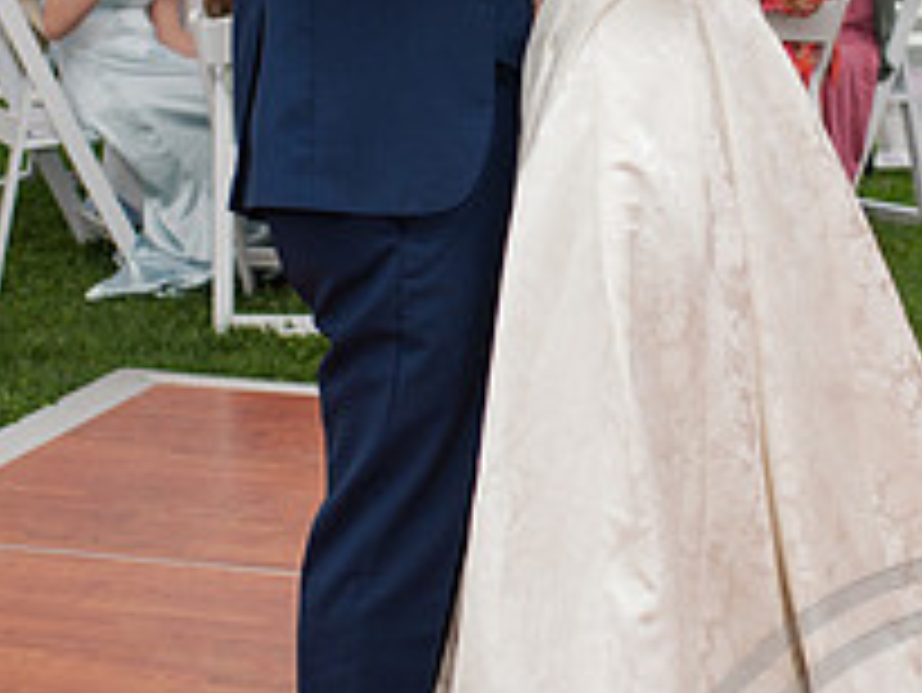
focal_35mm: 111
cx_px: 616
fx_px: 2958
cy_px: 68
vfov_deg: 13.2
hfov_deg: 17.7
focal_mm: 35
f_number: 3.2
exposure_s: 1/200
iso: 800
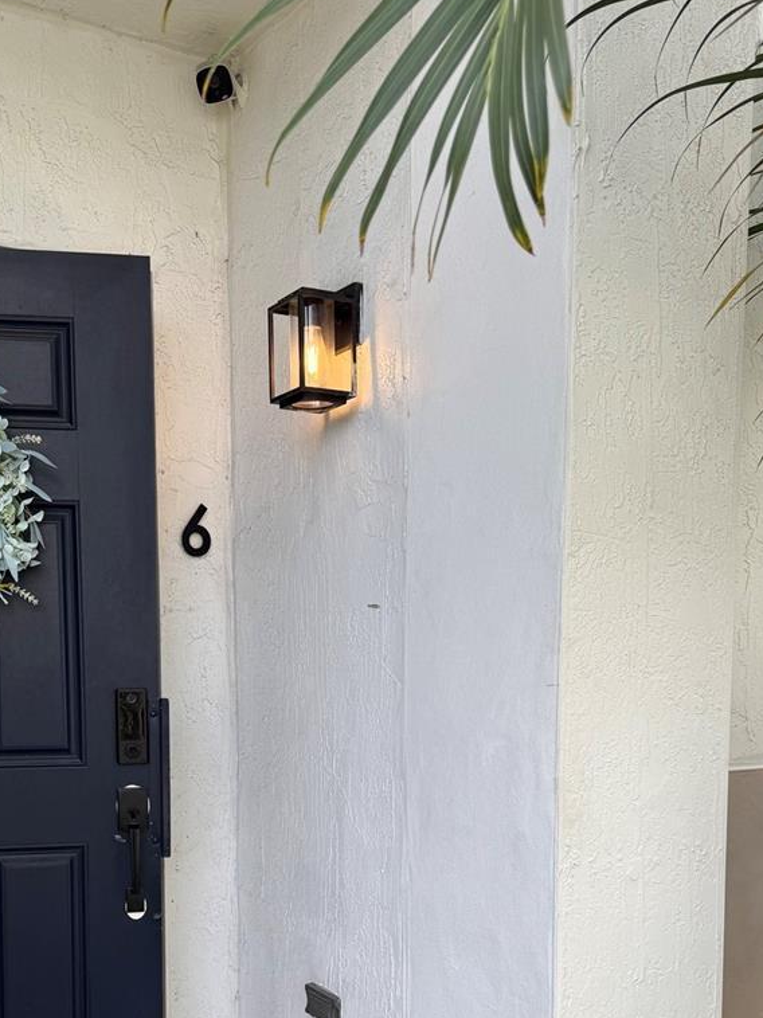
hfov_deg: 37.4
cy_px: 763
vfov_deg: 47.2
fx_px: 1117
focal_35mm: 38
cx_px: 265
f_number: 1.78
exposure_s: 1/840
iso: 80
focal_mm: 6.76
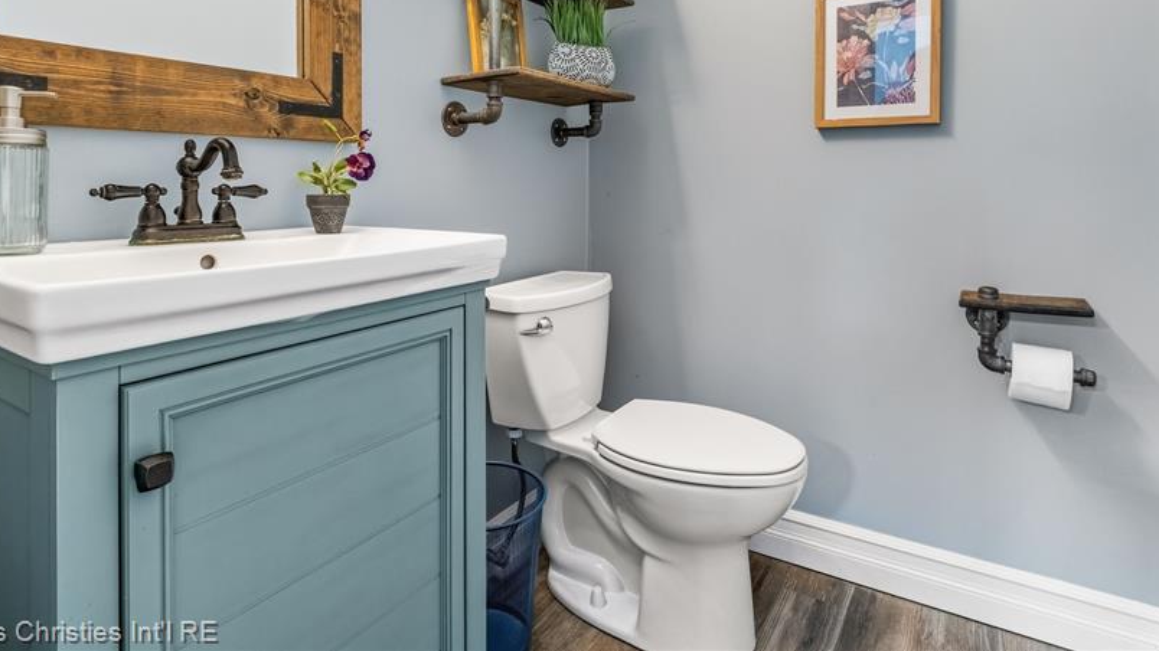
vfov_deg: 53.3
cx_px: 590
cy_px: 161
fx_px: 615
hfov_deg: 86.6
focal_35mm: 20
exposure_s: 2
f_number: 6.4
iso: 500
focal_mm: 10
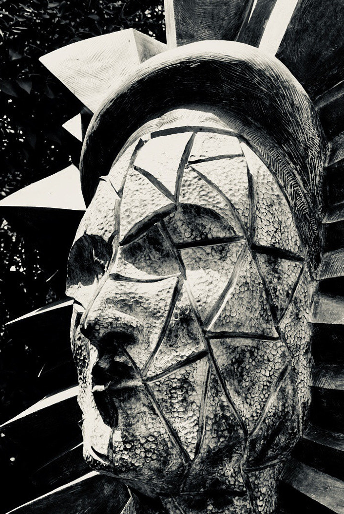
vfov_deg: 39.3
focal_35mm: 50
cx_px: 235
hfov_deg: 26.9
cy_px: 319
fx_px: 715
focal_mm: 33
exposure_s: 1/250
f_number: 11
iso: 400
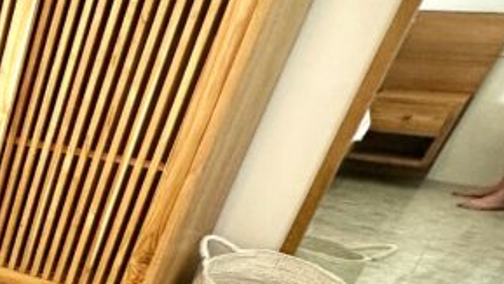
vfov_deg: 20.4
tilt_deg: -29.5
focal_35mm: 54
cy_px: 366
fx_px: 722
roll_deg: +0.7
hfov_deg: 22.9
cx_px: -382
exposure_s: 1/99
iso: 50
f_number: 2.2
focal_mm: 2.22
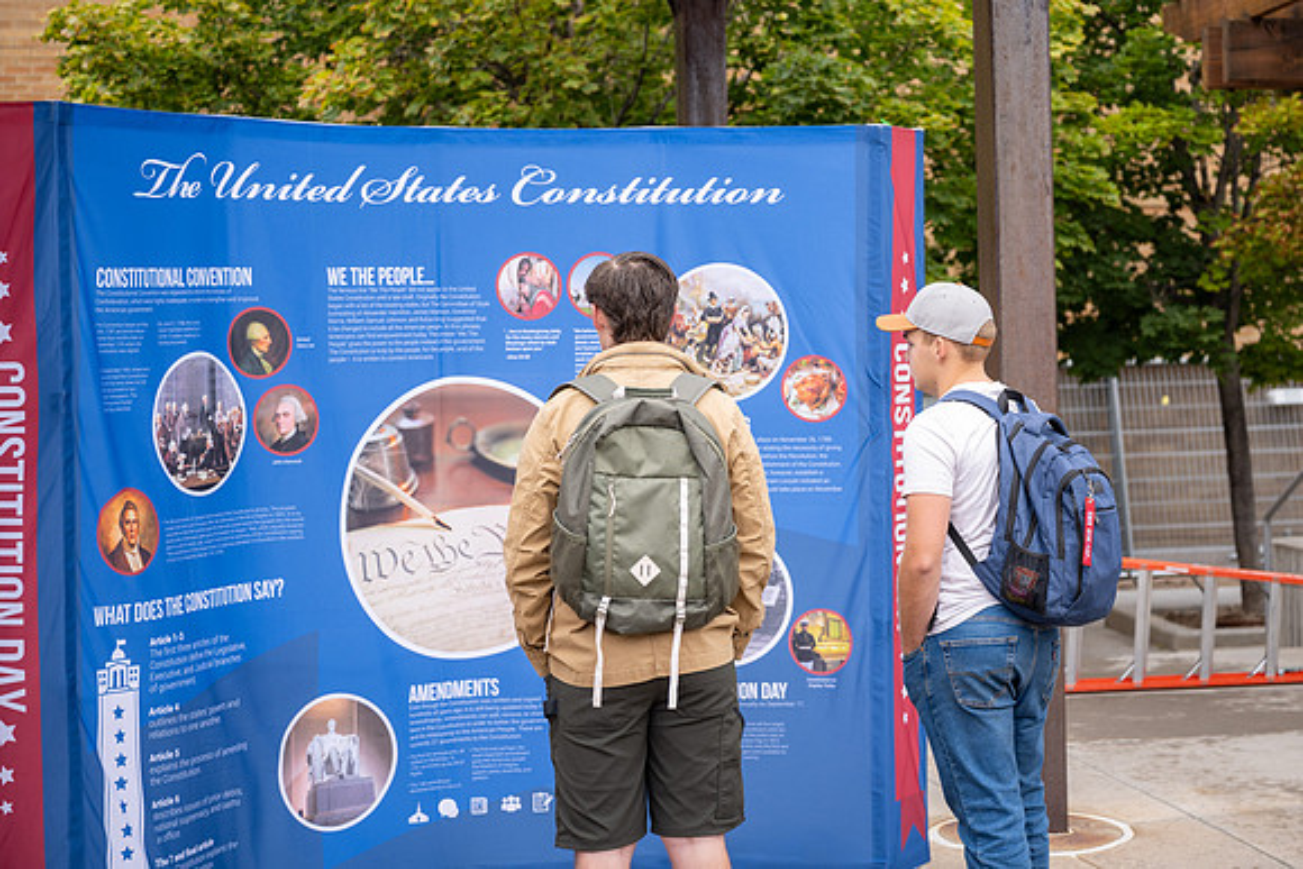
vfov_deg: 21.9
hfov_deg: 32.3
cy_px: 351
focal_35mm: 62
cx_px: 776
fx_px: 2244
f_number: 2.8
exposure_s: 1/125
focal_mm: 52
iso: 125
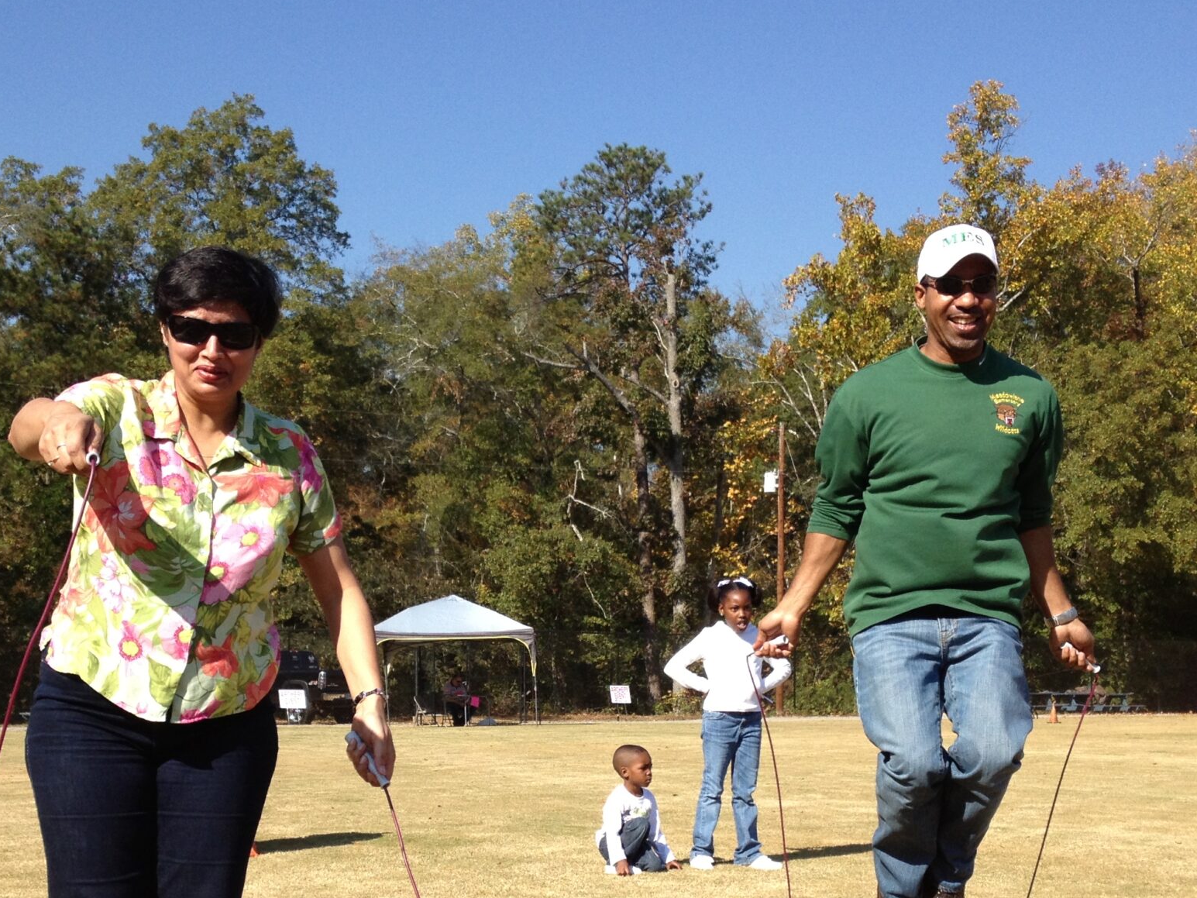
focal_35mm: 58
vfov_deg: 24.9
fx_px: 2006
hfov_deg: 33.2
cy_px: 688
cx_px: 528
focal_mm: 4.28
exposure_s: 1/1325
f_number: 2.4
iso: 50
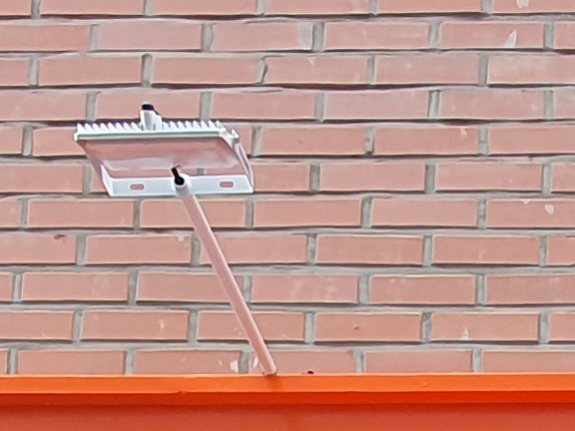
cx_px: 759
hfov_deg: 17.6
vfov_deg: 10.2
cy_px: 1314
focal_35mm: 104
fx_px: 1728
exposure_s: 1/60
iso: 50
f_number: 2.2
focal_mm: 1.8
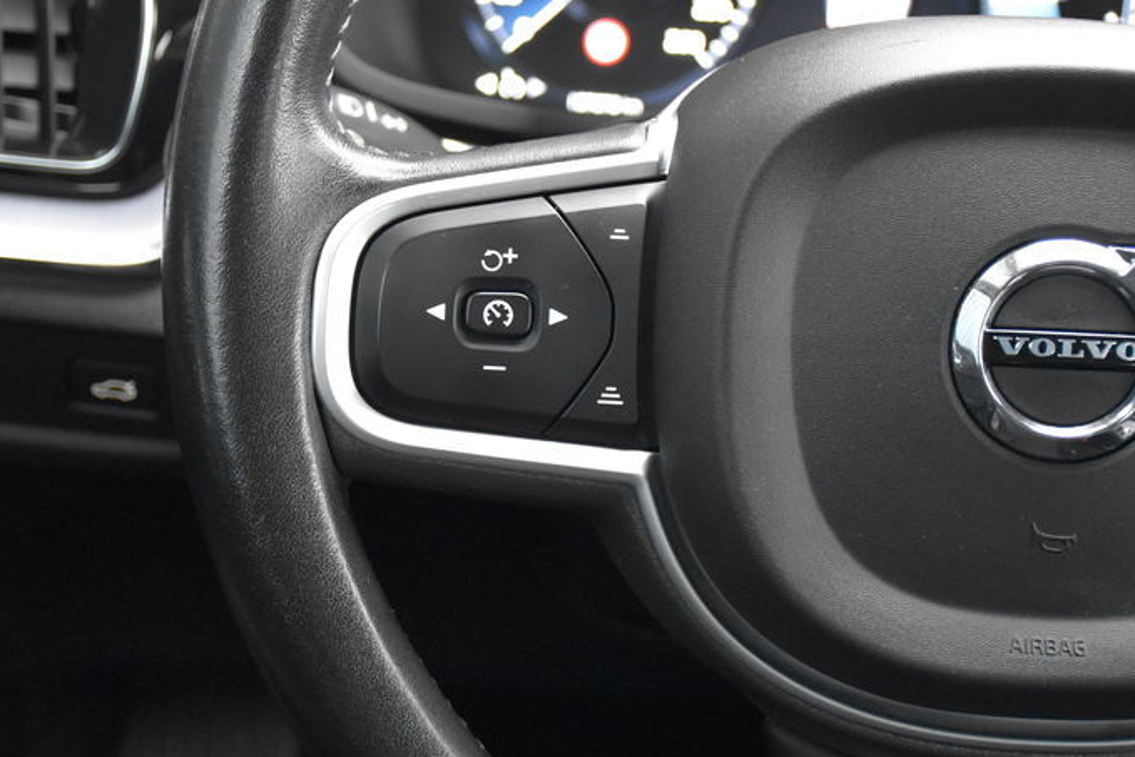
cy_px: 382
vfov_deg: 16.3
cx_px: 518
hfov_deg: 24.2
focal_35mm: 84
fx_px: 2649
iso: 4000
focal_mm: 38
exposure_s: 1/60
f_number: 4.2
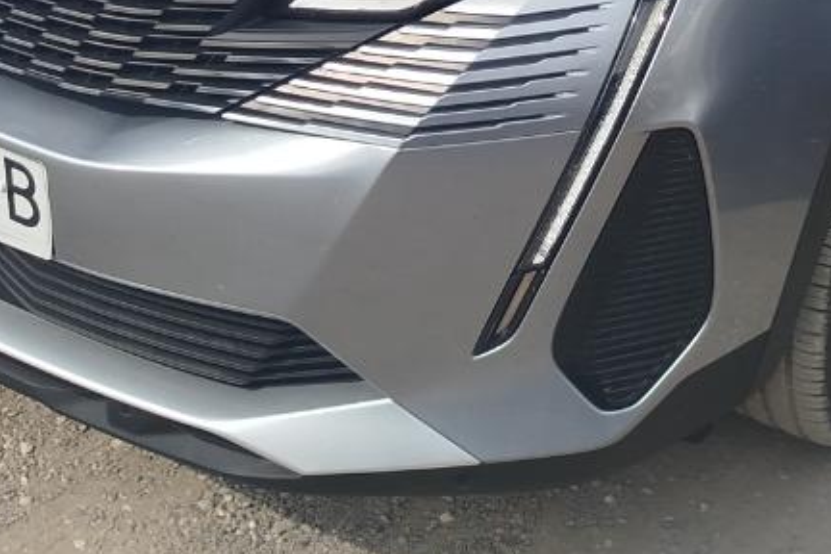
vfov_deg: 17.0
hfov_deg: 27.3
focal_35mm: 74
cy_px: -227
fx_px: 1708
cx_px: 473
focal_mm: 5.31
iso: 50
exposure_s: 1/917
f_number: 1.7
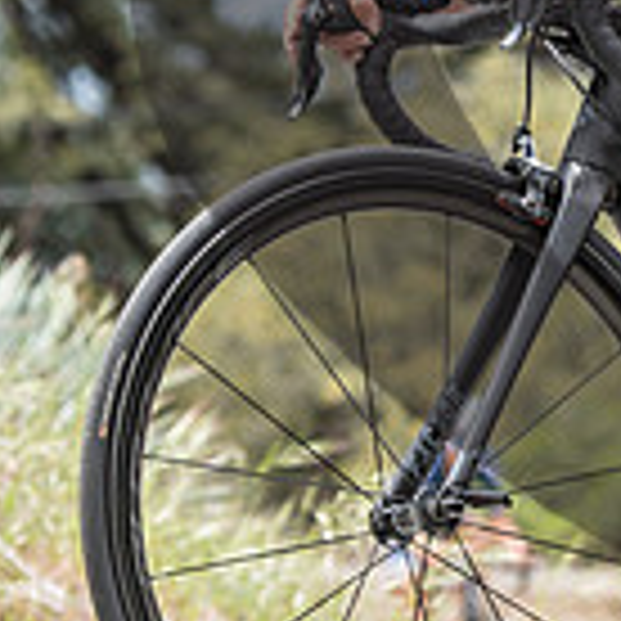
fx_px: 8727
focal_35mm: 430
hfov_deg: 4.1
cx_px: 803
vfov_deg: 4.1
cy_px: 94
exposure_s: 1/1000
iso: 400
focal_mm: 116
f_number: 5.6
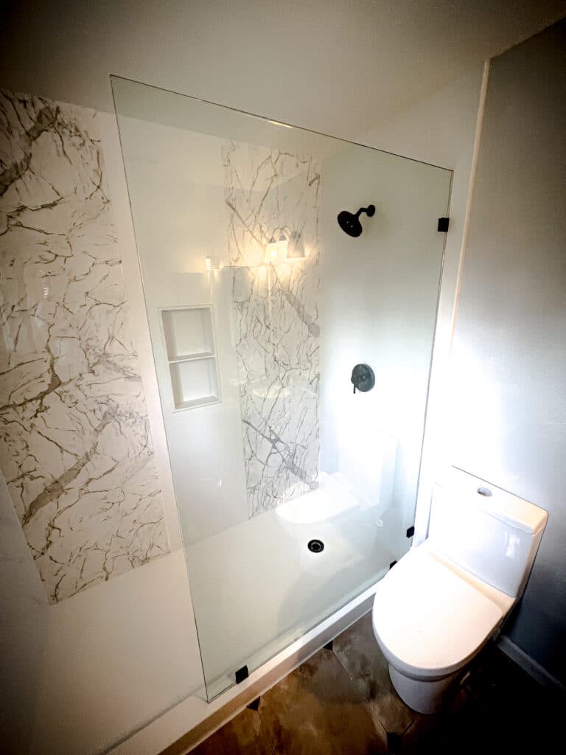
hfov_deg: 89.9
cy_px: 378
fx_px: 283
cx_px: 283
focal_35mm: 13
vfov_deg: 106.2
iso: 160
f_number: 1.8
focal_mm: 1.57
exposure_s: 1/60
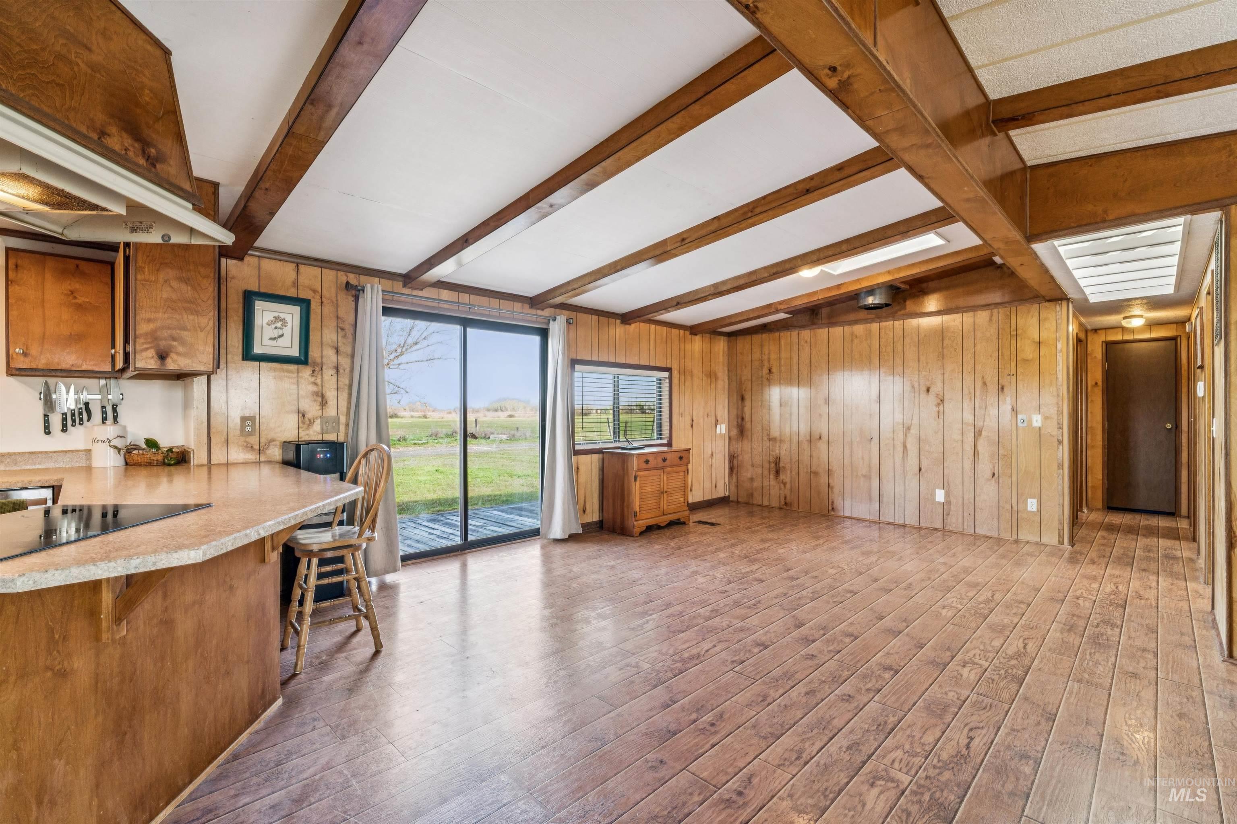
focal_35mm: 16
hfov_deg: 96.7
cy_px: 412
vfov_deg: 73.7
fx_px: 550
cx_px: 618
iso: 400
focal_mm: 16
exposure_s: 1/13
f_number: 13
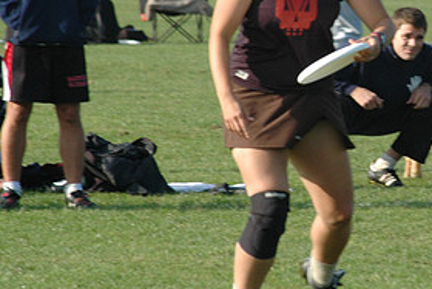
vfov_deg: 2.3
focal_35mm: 605
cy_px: 96
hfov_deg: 3.4
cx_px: 420
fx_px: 7264
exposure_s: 1/400
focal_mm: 195
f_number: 10
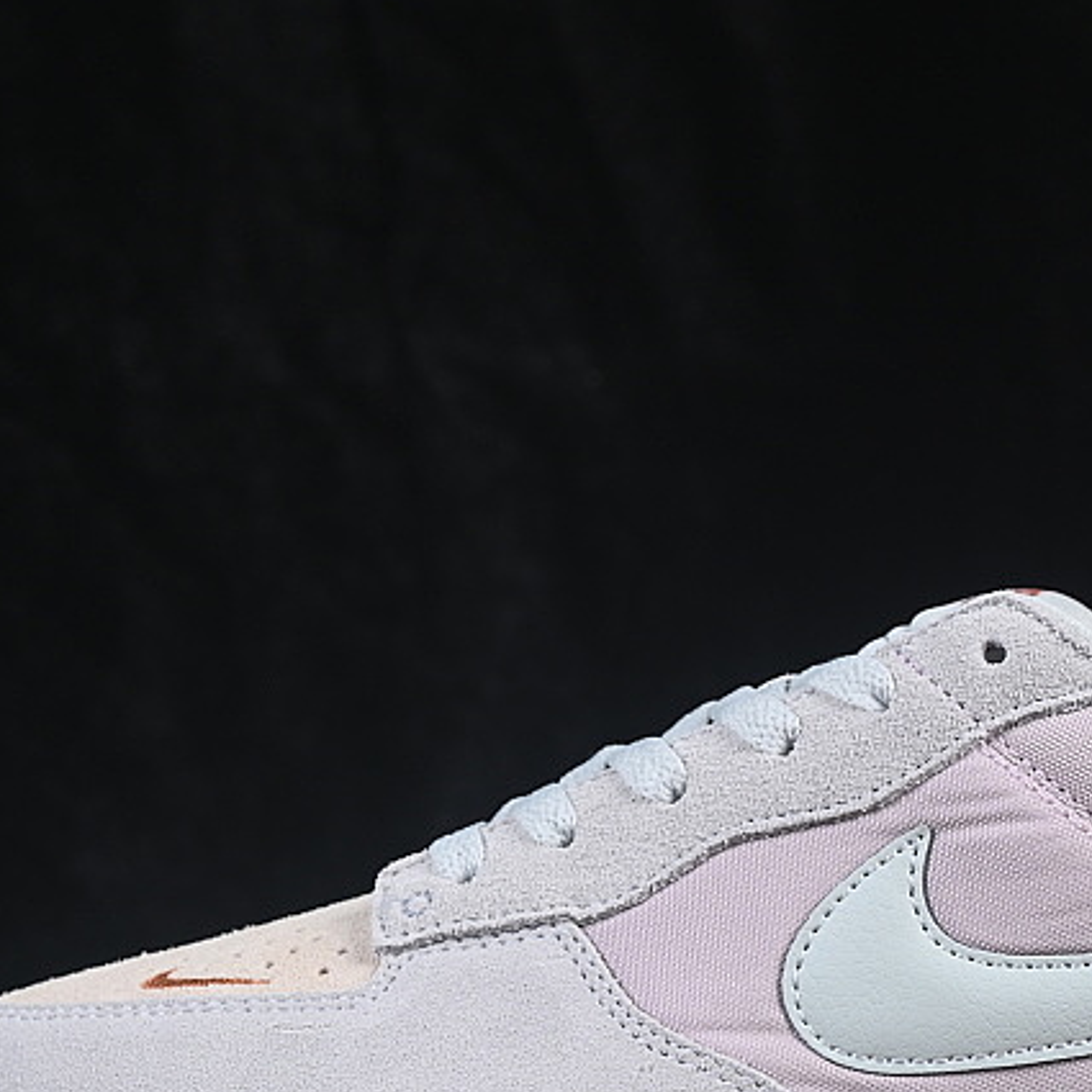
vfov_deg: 10.8
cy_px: 755
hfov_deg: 10.8
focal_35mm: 162
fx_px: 5782
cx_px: 866
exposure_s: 1/80
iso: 160
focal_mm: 50
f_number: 8
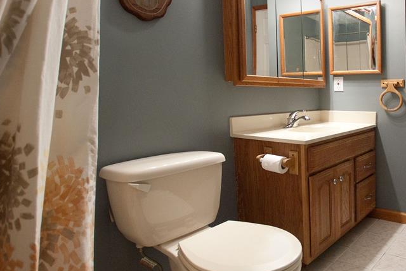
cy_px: 119
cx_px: 284
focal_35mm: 24
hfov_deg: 70.6
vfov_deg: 53.1
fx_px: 271
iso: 800
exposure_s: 1/50
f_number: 3.5
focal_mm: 10
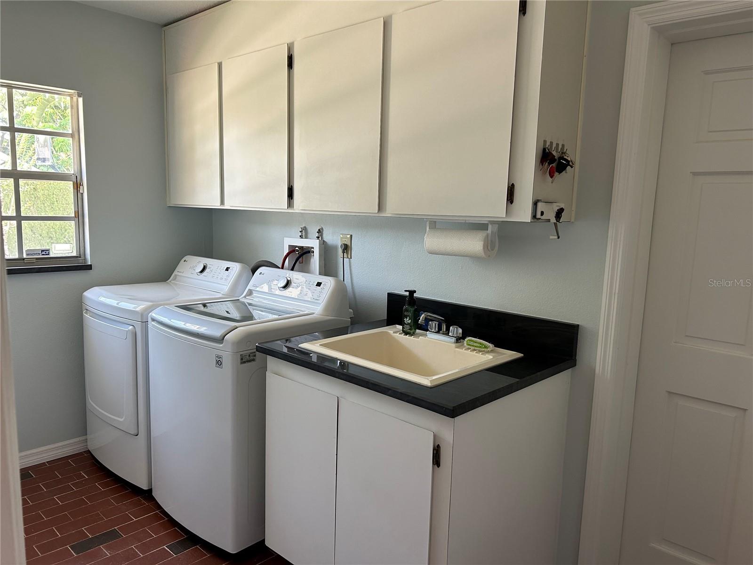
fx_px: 566
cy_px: 282
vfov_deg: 53.1
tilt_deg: -8.5
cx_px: 376
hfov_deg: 67.3
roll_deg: -1.8
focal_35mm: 26
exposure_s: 1/120
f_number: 1.5
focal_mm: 5.7
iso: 100
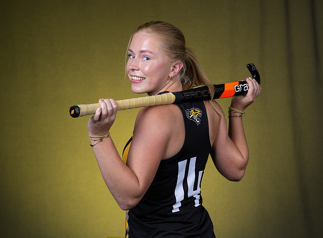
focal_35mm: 88
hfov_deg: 22.4
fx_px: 816
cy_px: 132
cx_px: 174
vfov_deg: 16.6
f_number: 5
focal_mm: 70
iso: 100
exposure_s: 1/160
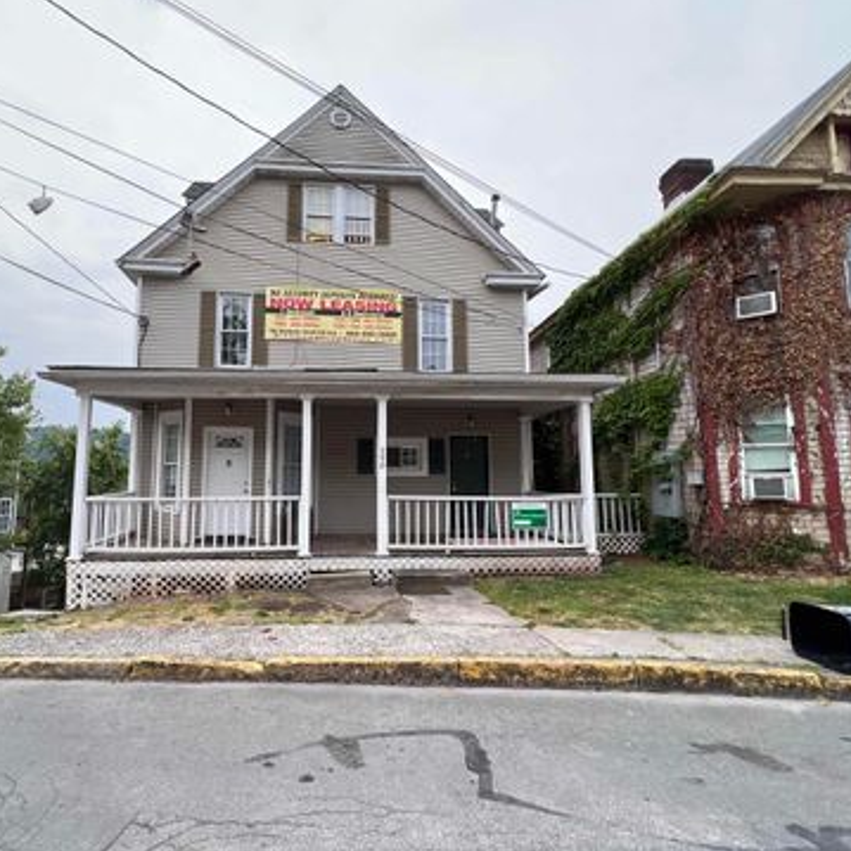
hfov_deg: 86.6
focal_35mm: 16
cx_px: 351
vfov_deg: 87.4
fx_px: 445
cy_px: 430
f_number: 1.8
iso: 32
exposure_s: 1/861
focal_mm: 1.57
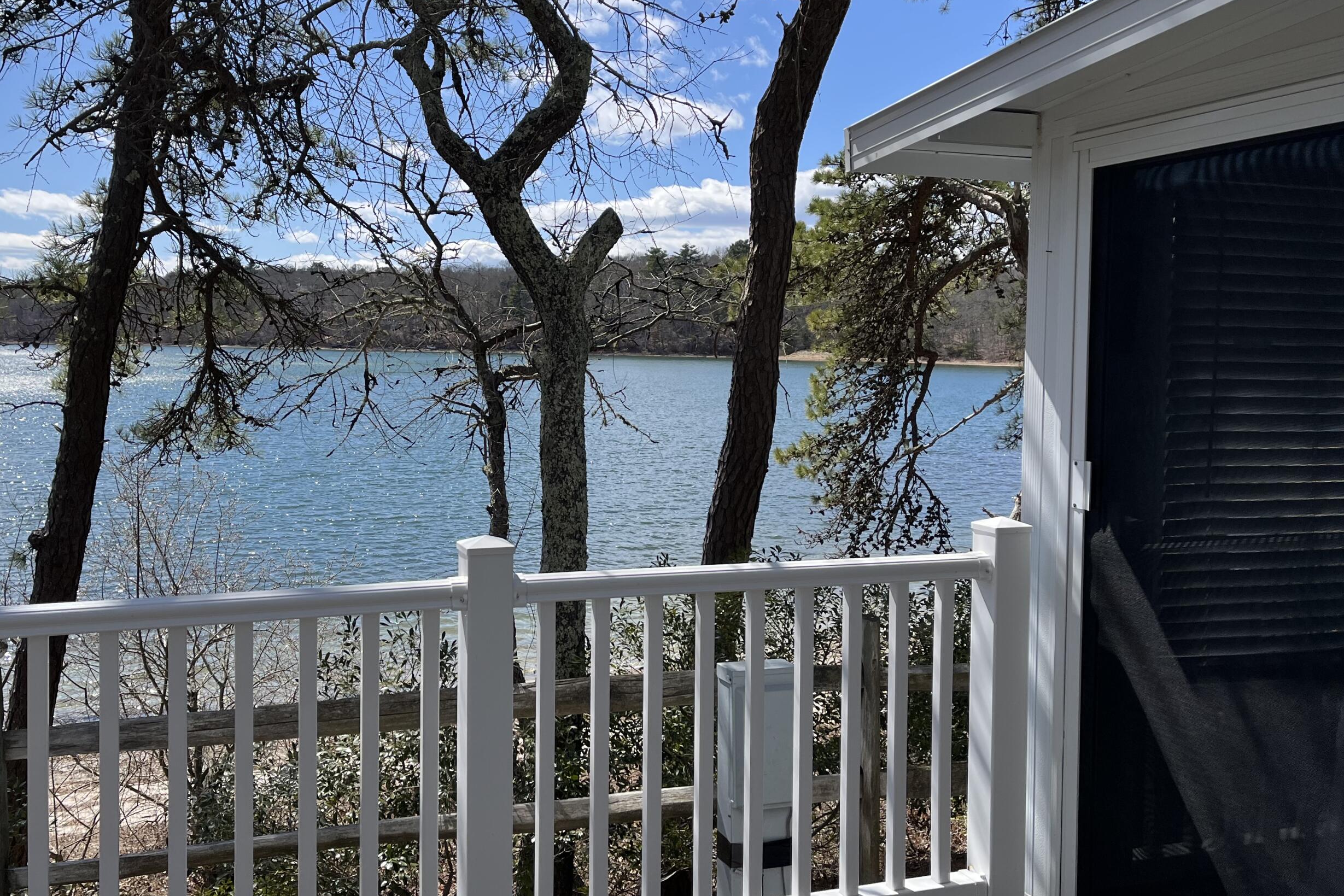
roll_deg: -0.2
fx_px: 1232
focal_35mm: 33
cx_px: 584
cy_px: 393
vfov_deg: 39.9
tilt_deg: -3.1
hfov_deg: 57.0
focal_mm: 5.1
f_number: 1.6
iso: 50
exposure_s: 1/3413
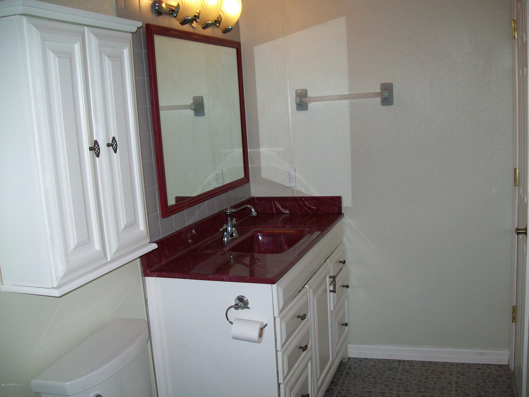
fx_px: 550
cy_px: 198
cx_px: 264
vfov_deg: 39.7
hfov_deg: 51.4
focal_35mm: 36
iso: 64
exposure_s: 1/125
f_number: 2.7
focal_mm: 6
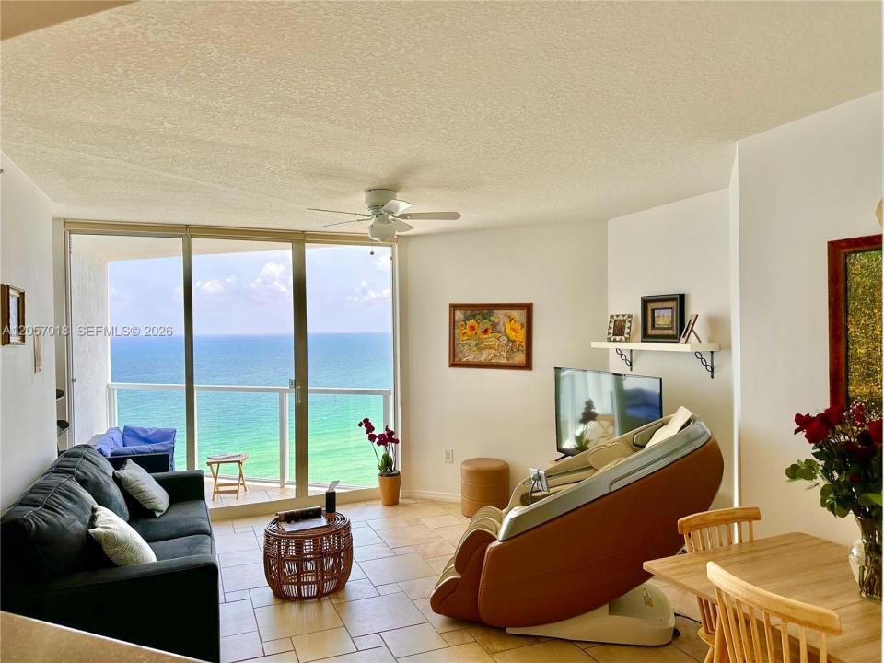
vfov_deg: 56.8
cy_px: 332
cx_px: 442
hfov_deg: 71.6
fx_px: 613
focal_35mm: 24
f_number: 1.78
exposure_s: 1/437
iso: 80
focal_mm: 6.86
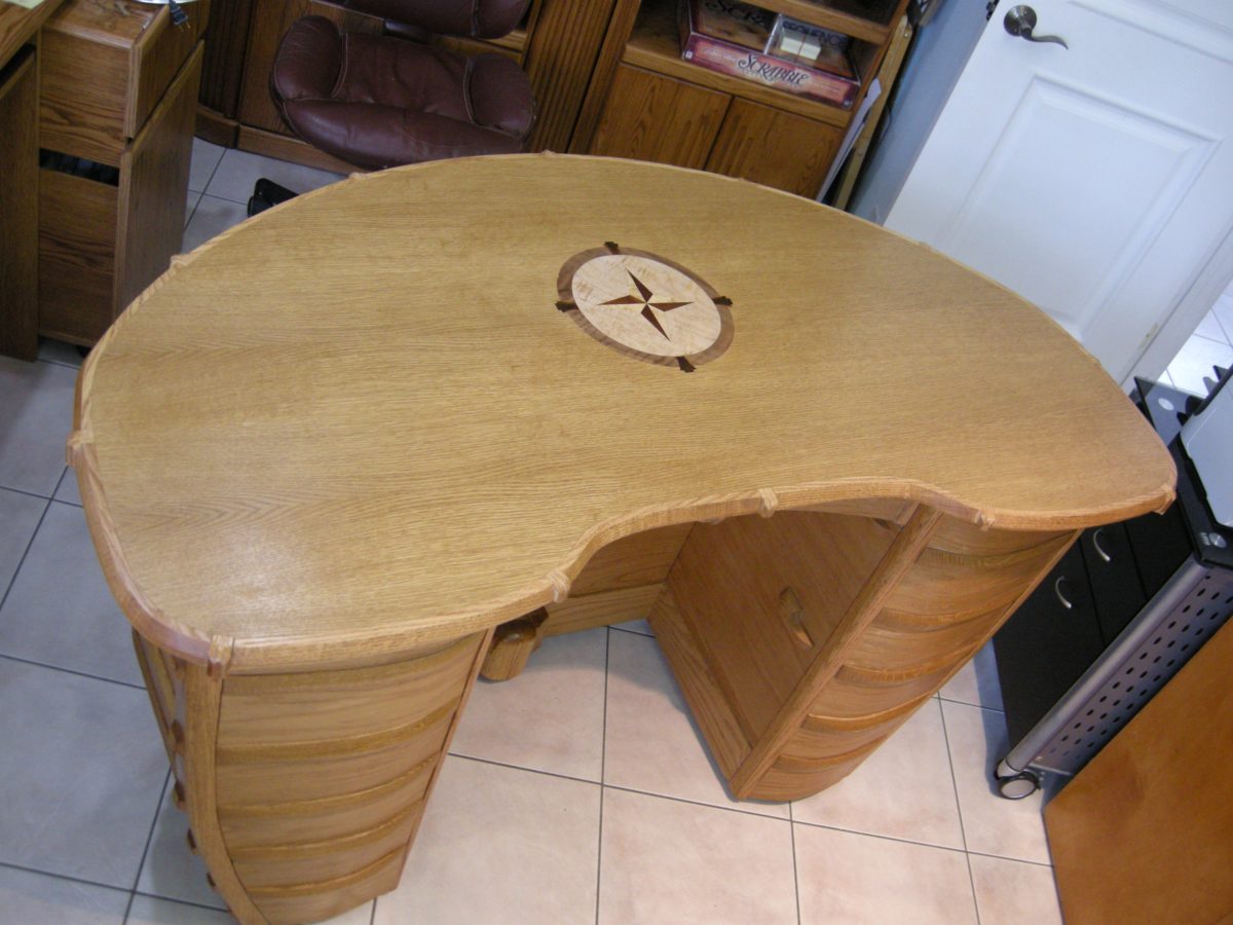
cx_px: 616
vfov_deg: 40.7
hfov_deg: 52.6
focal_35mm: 35
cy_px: 462
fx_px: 1247
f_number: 2.7
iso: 319
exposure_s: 1/8
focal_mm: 7.5
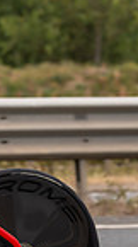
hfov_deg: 3.6
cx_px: -167
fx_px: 2171
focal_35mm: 332
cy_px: 79
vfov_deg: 6.5
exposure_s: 1/800
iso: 100
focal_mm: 79
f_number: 3.5
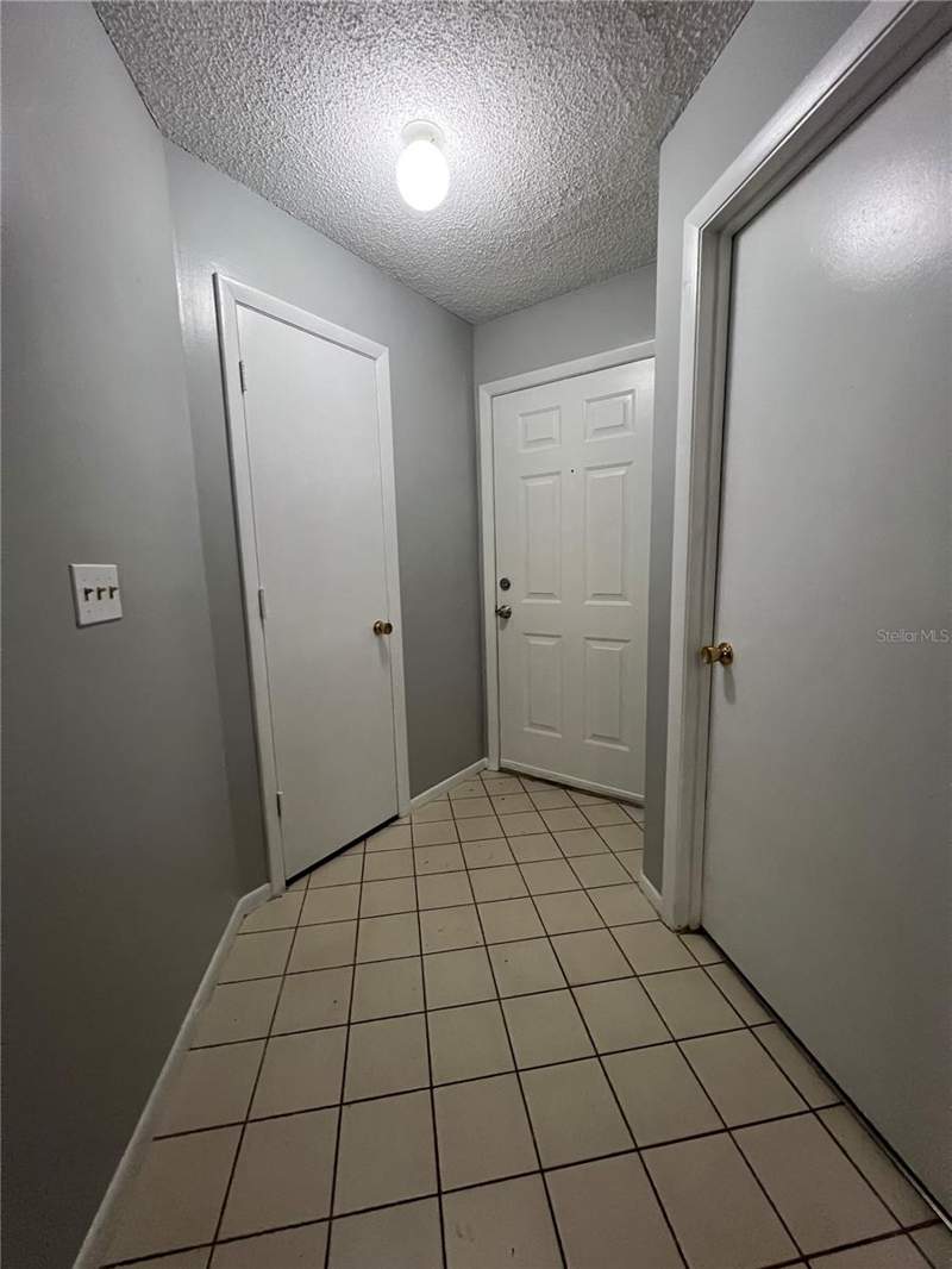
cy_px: 634
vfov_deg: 106.2
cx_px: 476
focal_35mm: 13
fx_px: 477
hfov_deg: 89.9
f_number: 1.8
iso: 640
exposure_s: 1/60
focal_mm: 1.57
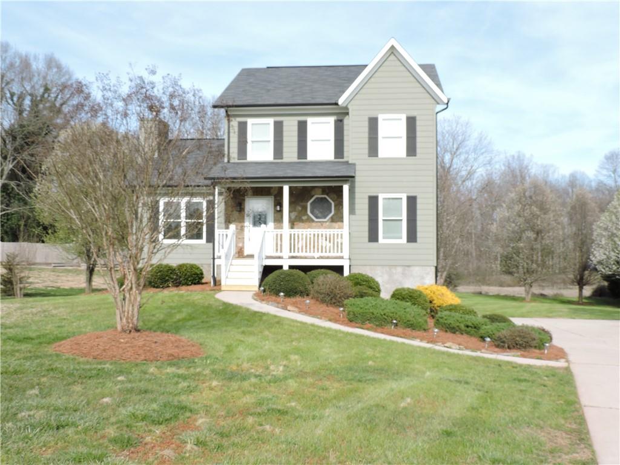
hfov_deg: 52.6
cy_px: 232
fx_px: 627
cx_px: 310
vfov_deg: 40.7
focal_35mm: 35
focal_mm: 6.2
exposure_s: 1/500
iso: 100
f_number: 3.6
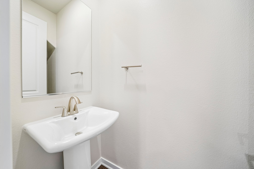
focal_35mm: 12
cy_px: 84
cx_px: 127
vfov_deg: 90.0
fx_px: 85
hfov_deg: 112.6
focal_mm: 12
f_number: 7.1
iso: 400
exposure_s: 1/15
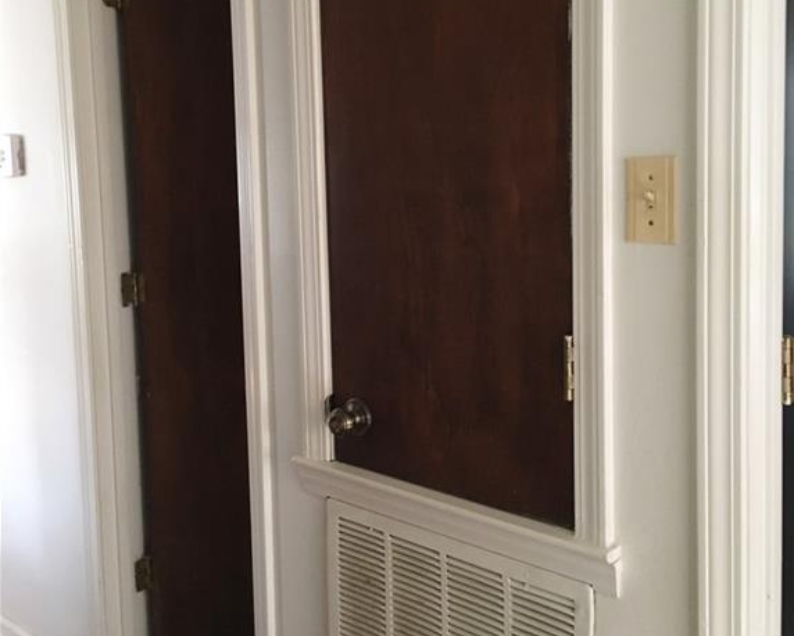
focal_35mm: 38
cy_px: 257
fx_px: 893
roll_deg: +1.3
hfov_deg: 47.9
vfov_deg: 39.0
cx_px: 398
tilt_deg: -4.0
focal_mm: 4.15
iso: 400
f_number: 2.2
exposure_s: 1/15
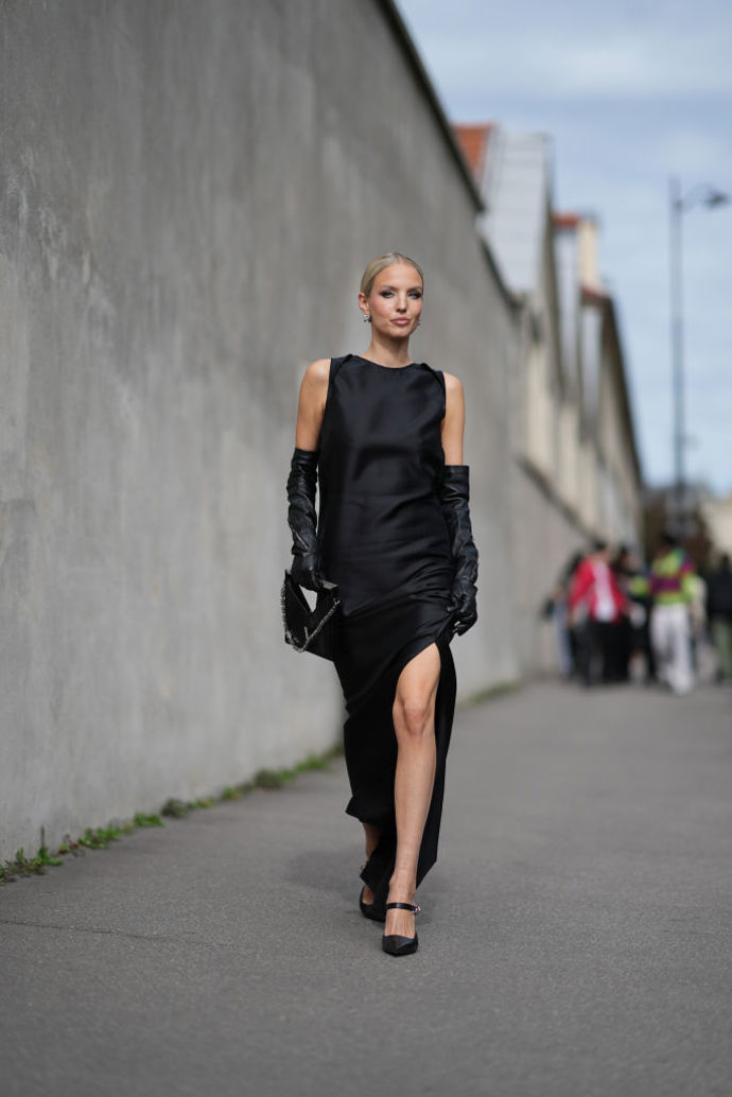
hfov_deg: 16.1
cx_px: 366
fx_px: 2591
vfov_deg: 23.9
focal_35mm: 85
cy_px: 548
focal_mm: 85
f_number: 1.4
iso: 100
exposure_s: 1/6400
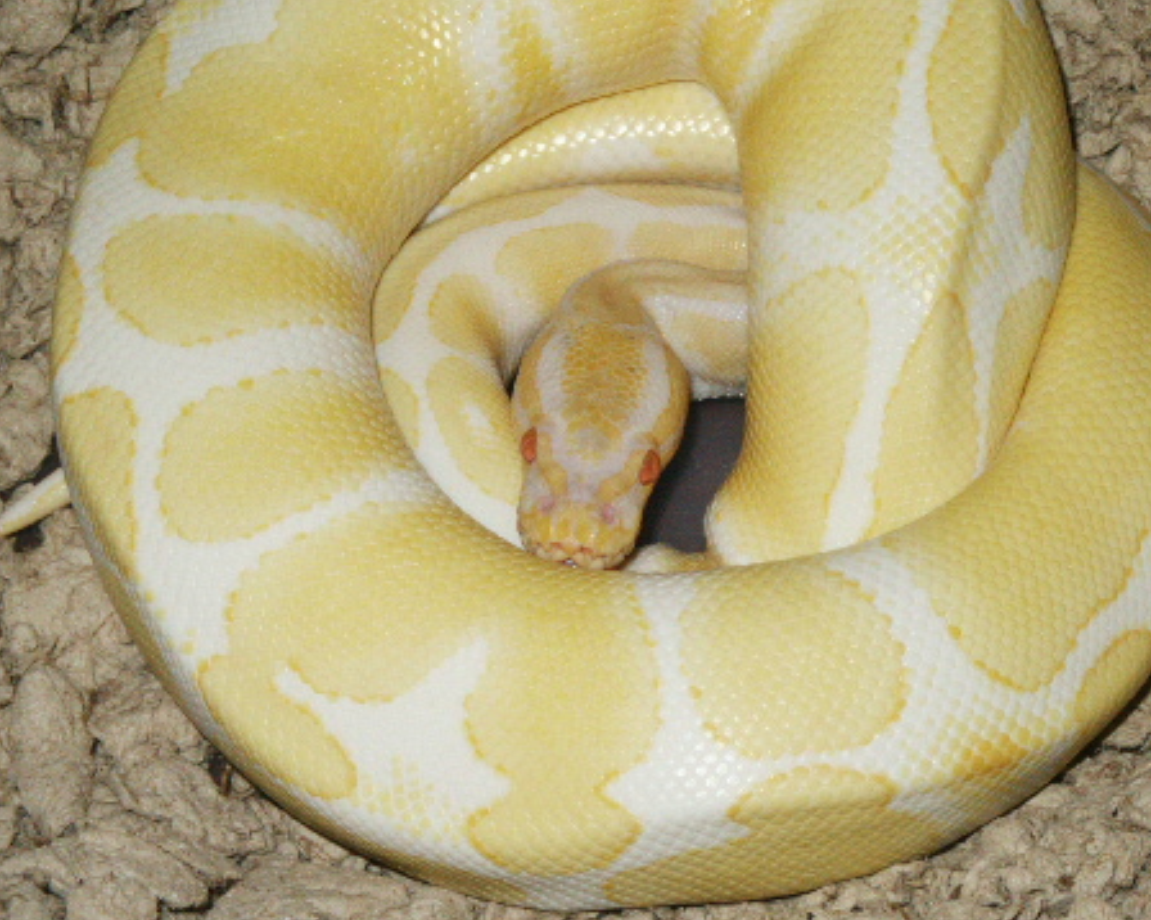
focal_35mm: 134
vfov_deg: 11.5
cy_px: 360
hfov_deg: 14.4
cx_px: 671
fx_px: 4563
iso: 200
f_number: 8
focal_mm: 19.11
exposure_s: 1/90
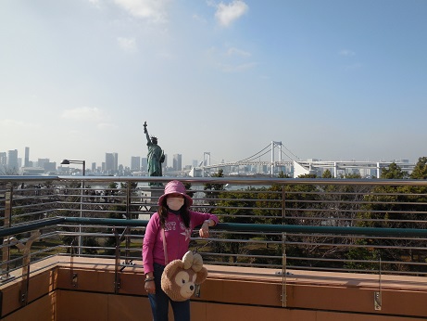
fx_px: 308
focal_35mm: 25
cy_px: 160
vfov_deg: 54.9
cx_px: 214
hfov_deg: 69.4
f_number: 3.1
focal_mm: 4.5
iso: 125
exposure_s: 1/2000
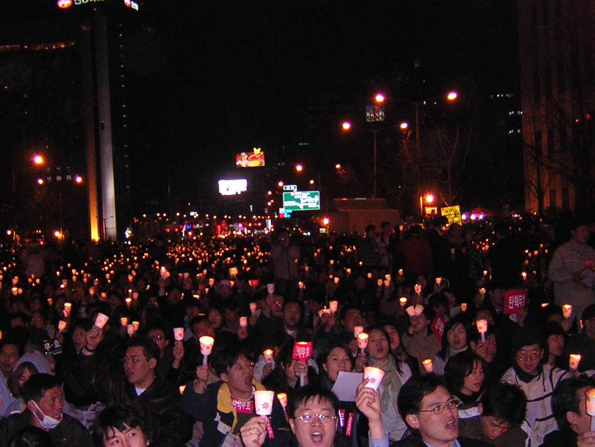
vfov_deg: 32.8
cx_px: 268
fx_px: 756
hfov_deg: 42.9
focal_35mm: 44
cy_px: 262
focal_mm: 4.7
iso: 400
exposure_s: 1/60.1
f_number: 2.6
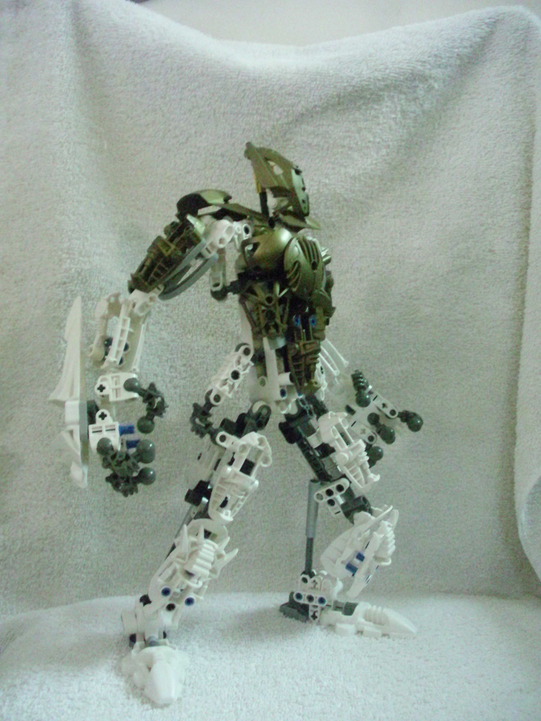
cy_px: 360
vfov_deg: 49.0
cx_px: 270
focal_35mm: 38
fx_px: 792
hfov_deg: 37.7
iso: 1600
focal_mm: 6.3
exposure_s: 1/28
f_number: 3.1
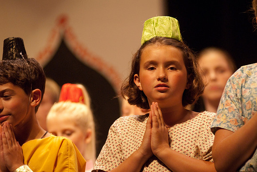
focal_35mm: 255
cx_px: 128
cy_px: 86
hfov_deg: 8.1
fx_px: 1822
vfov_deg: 5.4
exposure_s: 1/125
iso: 1000
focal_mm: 170
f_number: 2.8
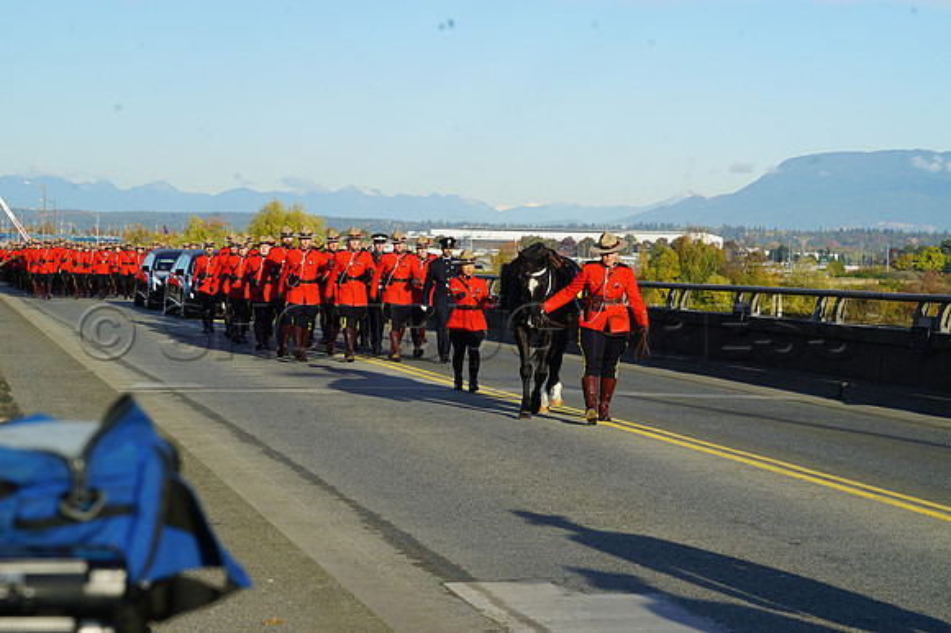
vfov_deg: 16.2
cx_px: 476
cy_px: 316
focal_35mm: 84
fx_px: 2218
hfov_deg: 24.2
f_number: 11
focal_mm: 84
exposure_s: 1/125
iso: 100
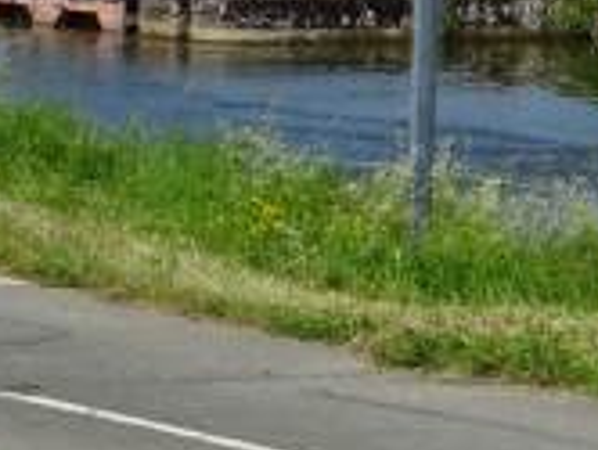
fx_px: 3581
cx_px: 1164
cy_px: -101
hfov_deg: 9.0
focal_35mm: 207
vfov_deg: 7.1
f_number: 4
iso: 80
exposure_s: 1/800
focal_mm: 7.3
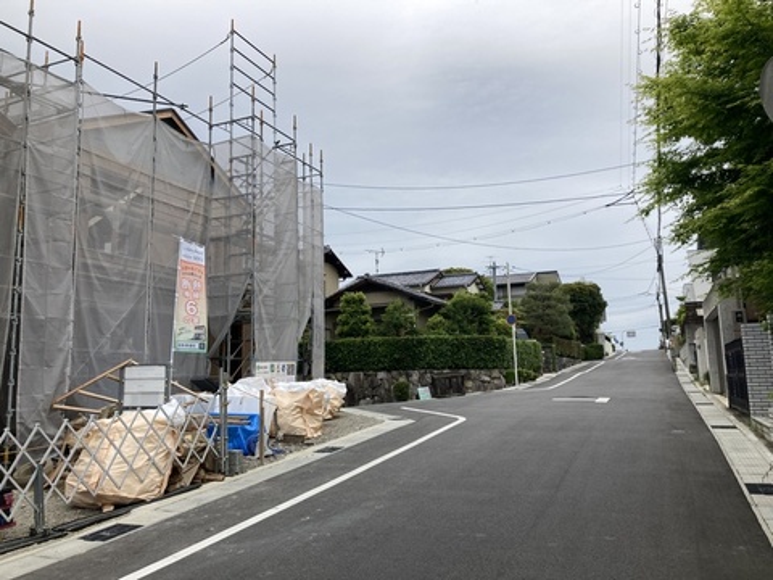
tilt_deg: +8.8
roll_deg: +0.7
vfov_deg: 49.7
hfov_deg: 63.4
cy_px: 290
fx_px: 625
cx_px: 386
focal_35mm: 28
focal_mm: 3.99
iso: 20
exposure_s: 1/2208
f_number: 1.8
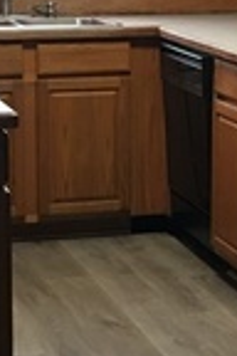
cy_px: 192
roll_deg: +0.2
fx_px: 1382
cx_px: 175
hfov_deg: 9.8
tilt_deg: -11.4
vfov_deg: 14.7
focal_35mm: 140
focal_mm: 4.15
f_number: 2.2
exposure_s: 1/10
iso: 100
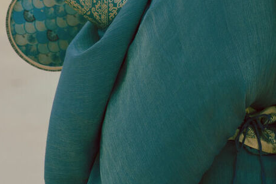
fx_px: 1488
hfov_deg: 10.6
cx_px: 230
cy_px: -13
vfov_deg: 7.1
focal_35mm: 194
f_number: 3.5
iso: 100
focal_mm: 85
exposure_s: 1/1250
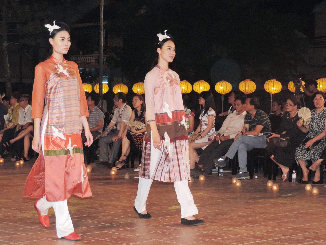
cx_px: 163
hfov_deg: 21.8
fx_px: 848
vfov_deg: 16.4
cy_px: 122
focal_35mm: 90
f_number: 4.1
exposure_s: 1/250
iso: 800
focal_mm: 16
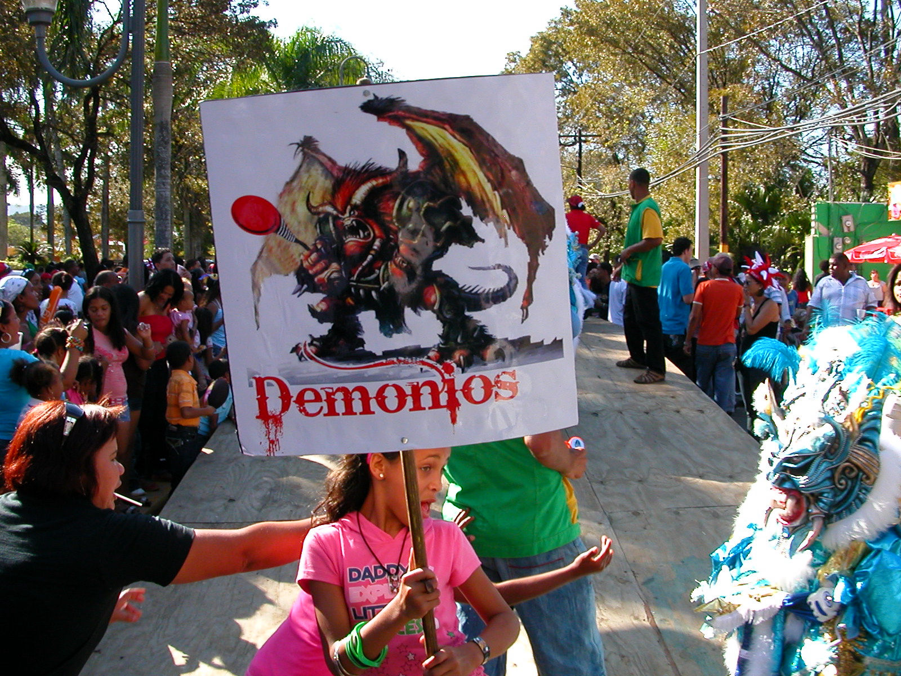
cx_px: 450
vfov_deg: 38.7
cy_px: 338
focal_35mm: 37
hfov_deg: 50.1
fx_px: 963
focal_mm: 5.6
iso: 100
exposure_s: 1/178
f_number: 4.5
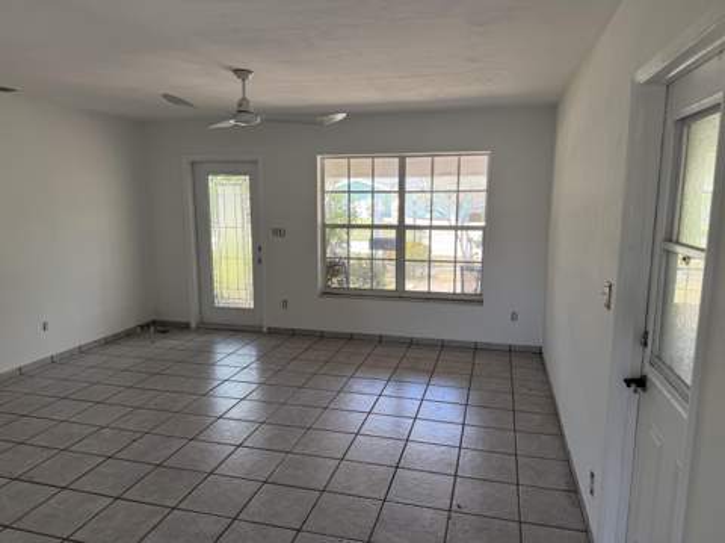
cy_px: 272
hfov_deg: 71.7
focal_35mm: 24
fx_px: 502
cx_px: 362
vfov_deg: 56.7
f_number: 1.78
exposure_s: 1/172
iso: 80
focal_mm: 6.76
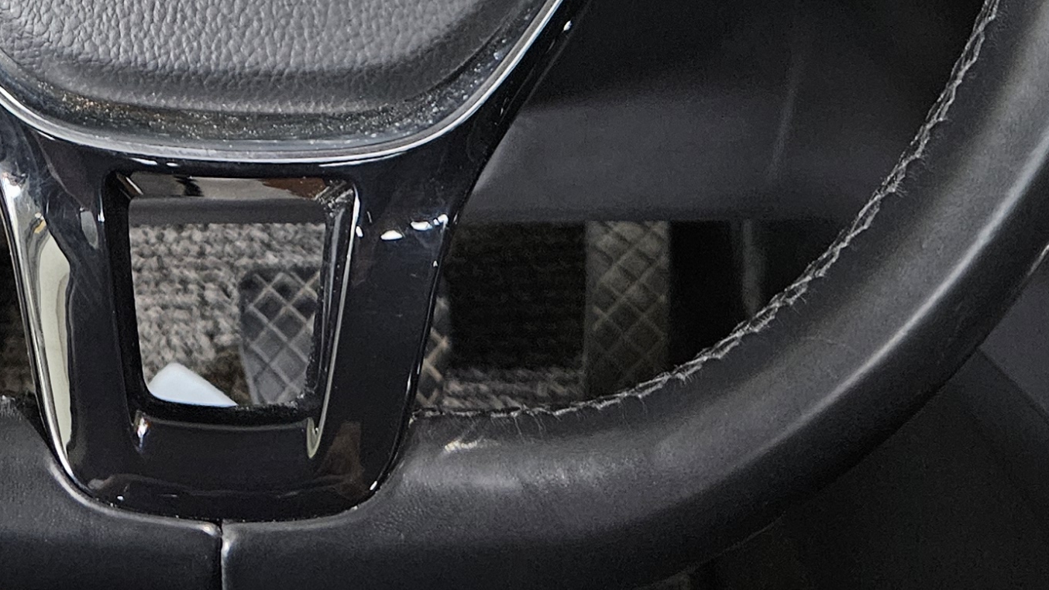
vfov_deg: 15.0
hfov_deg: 27.6
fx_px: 2059
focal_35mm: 74
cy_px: -329
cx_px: 117
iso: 640
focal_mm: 5.4
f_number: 1.8
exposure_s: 1/28
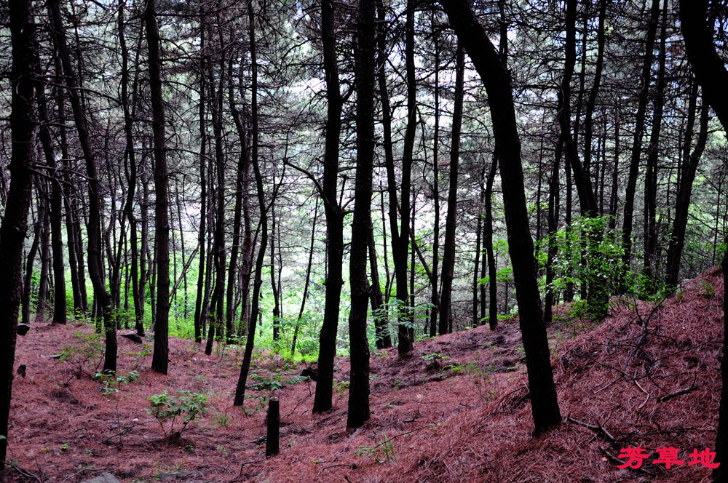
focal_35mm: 39
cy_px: 242
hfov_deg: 49.6
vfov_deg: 34.1
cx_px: 364
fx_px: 788
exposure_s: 1/25
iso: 400
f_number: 5
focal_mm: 26
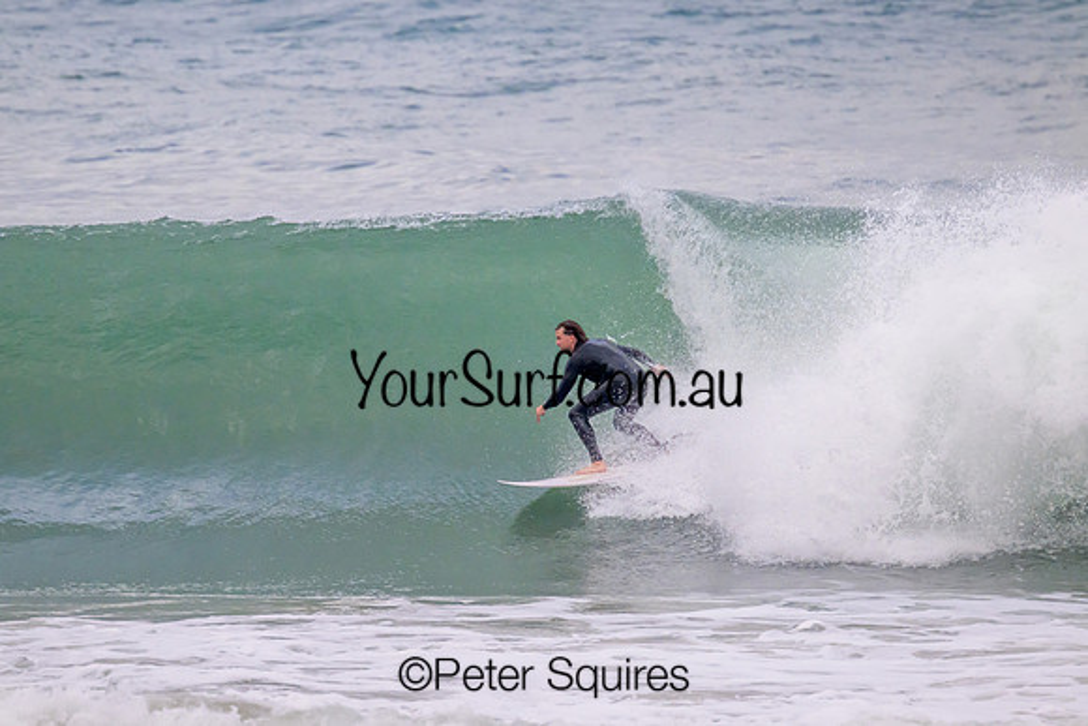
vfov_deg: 1.6
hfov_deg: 2.5
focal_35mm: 835
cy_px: 363
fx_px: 25251
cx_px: 544
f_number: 11
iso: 2800
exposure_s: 1/2000
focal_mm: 800
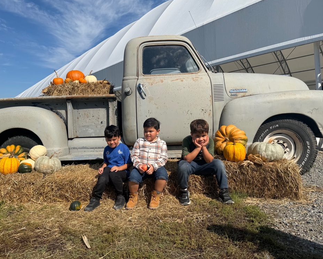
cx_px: 145
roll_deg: +2.6
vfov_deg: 54.9
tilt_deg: -2.8
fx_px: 248
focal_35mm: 26
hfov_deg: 65.9
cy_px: 128
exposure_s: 1/6711
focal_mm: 6.76
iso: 80
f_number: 1.78
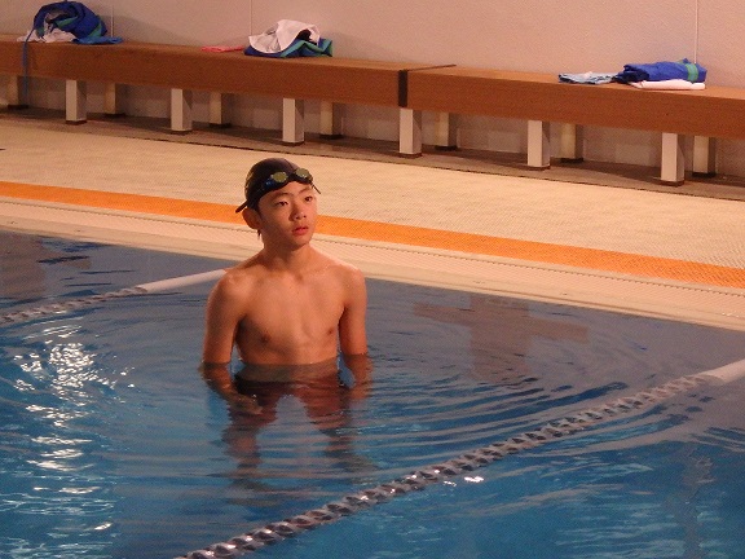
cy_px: 280
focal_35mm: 105
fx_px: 2260
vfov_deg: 14.1
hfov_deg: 18.7
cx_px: 372
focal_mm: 18.7
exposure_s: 1/60
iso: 800
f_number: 5.7
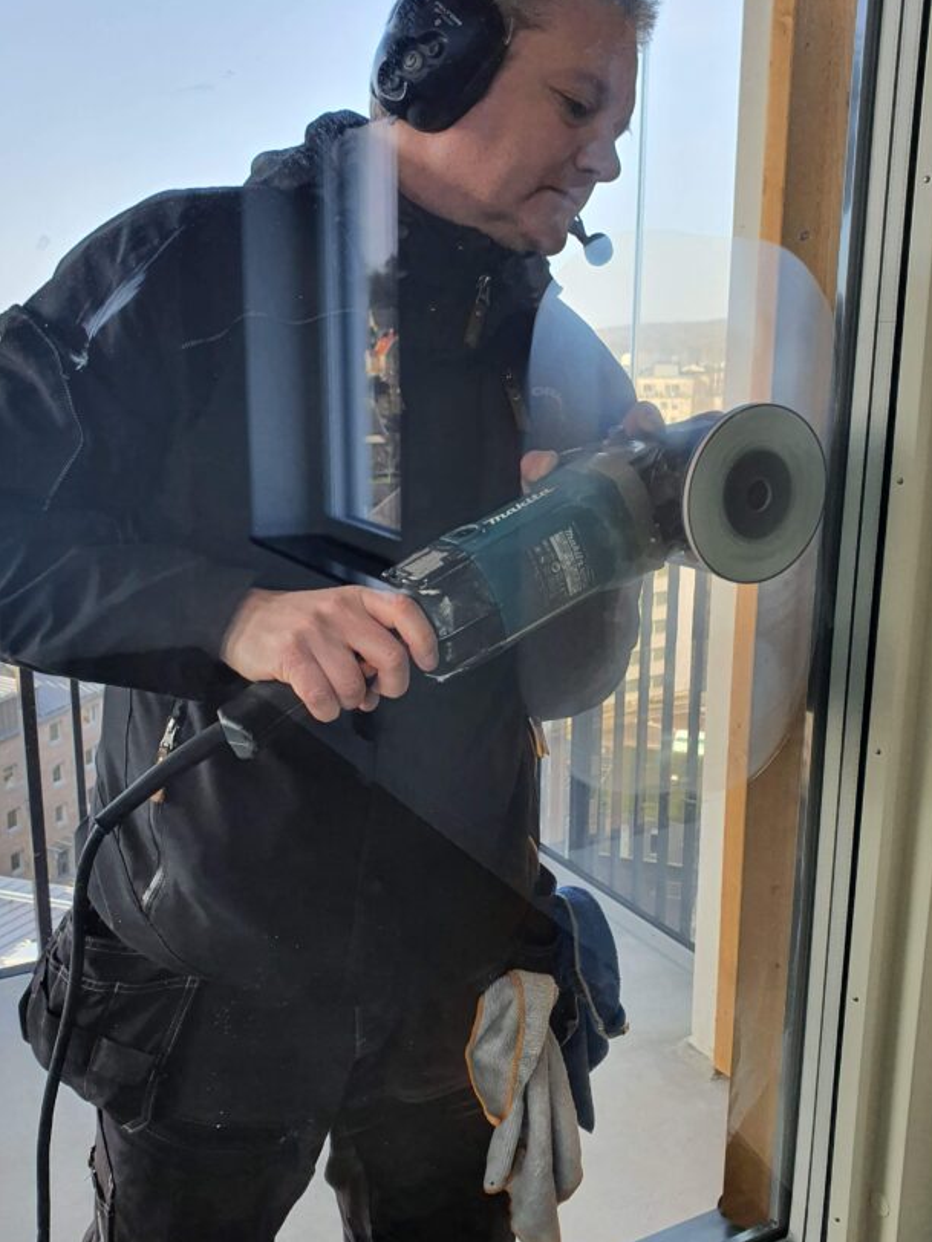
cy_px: 647
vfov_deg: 55.3
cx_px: 492
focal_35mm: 33
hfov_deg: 42.9
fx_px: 1185
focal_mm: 4.32
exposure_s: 1/197
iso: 50
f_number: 2.4
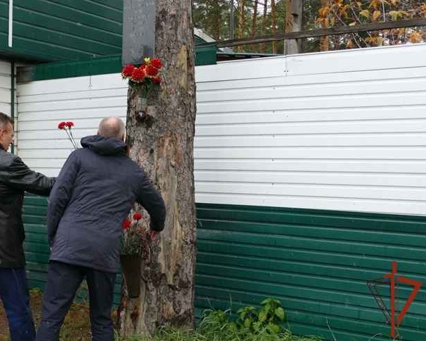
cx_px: 176
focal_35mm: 53
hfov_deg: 35.3
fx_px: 668
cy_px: 168
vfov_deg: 28.6
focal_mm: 16.74
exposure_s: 1/200
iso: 125
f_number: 3.2
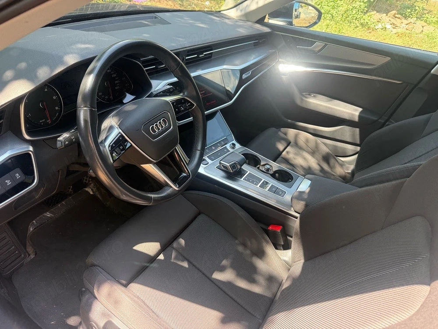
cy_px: 164
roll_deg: -8.3
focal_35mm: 24
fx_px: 304
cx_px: 219
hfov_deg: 71.6
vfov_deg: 56.8
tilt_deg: -36.0
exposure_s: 1/211
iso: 125
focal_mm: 6.76
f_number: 1.78
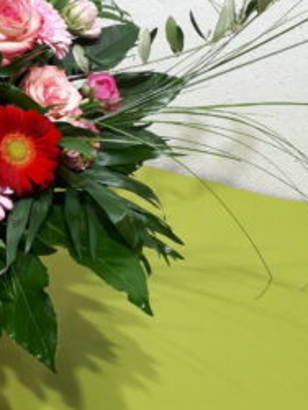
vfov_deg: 35.2
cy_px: 144
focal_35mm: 54
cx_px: -59
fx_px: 640
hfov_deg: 24.6
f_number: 1.9
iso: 100
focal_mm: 3.6
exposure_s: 1/33
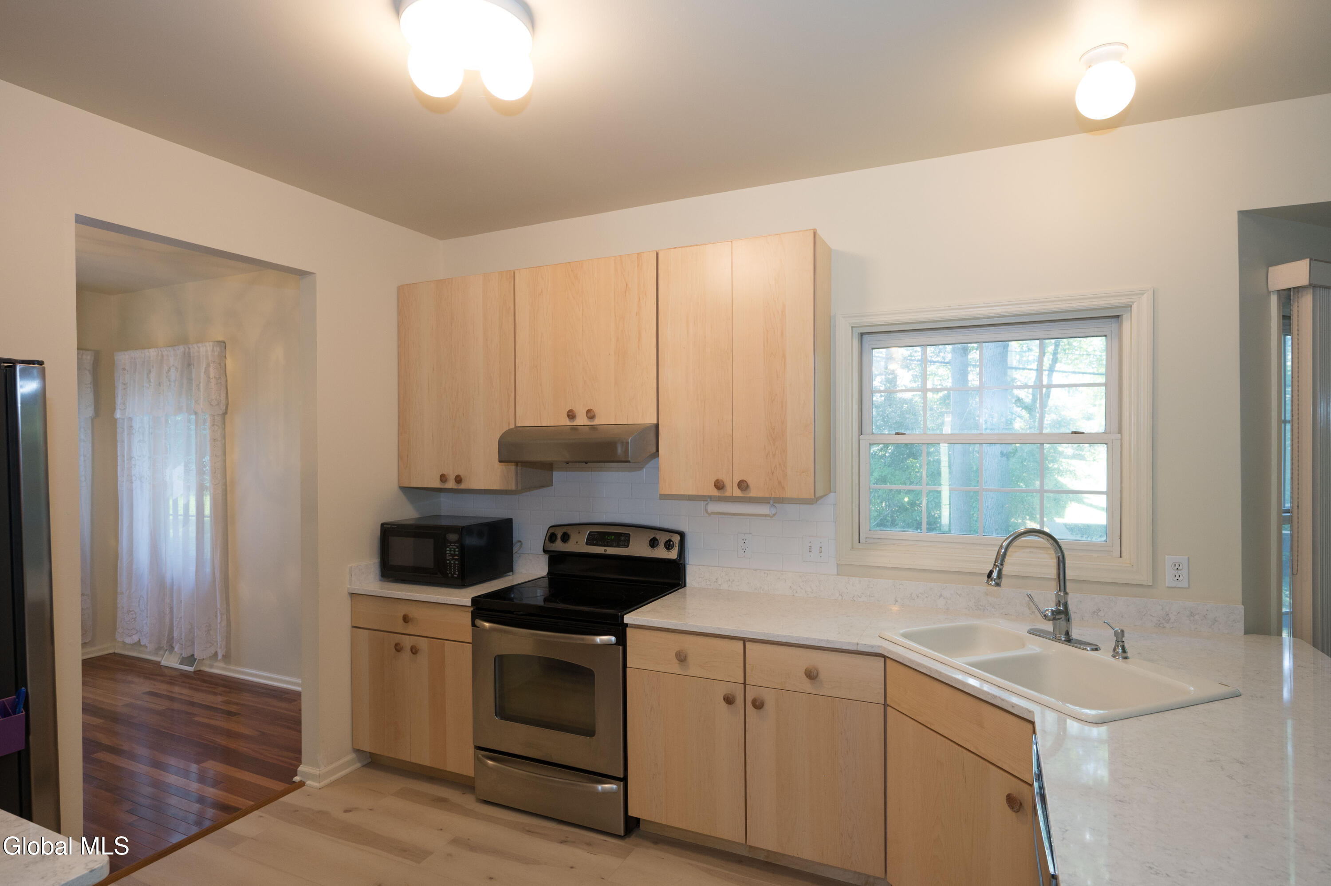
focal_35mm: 18
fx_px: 684
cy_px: 443
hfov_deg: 88.5
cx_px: 666
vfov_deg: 65.9
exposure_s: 1/45
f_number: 5.6
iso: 800
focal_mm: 18.5
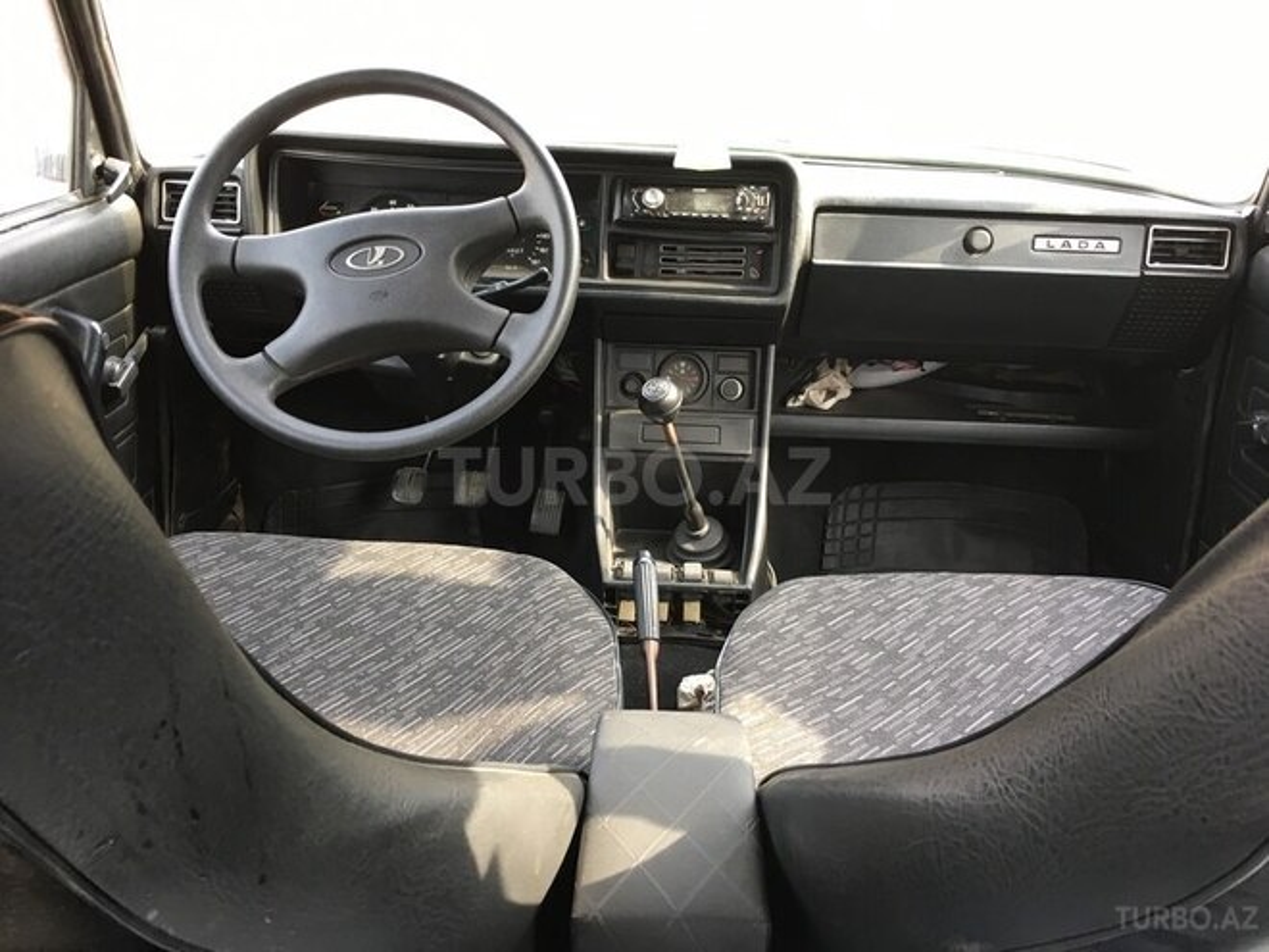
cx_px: 634
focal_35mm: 29
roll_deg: -2.8
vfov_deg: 48.2
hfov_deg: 61.7
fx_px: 1063
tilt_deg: -22.0
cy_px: 476
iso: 32
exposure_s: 1/33
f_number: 2.2
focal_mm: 4.15
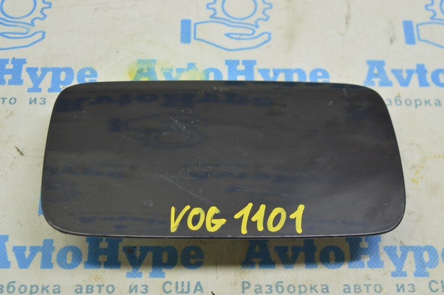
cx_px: 222
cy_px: 148
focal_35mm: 69
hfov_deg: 29.3
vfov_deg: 19.7
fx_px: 850
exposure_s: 1/20
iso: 400
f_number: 5.6
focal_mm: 46
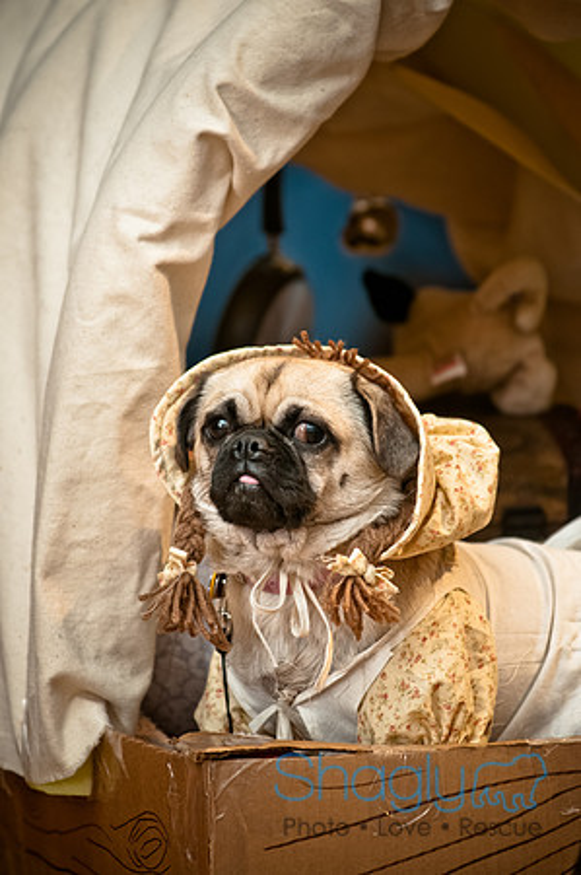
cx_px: 290
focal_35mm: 300
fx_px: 7279
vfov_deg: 6.9
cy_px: 438
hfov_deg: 4.6
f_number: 3.5
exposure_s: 1/200
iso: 200
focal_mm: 200
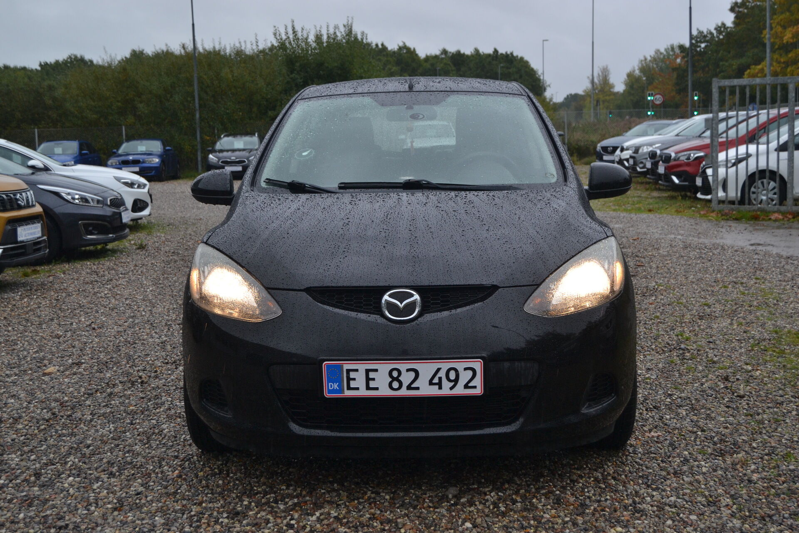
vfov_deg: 29.9
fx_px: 999
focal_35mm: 45
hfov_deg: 43.6
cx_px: 400
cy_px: 266
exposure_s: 1/125
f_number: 5.6
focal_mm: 30
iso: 180
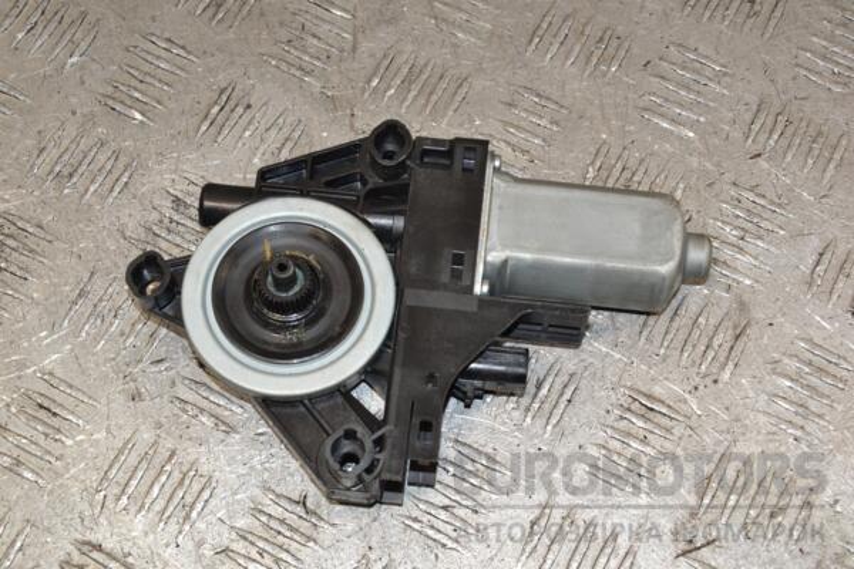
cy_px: 284
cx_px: 427
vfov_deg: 21.6
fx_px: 1494
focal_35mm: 63
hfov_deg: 31.9
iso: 800
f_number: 10
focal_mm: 42
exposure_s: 1/200
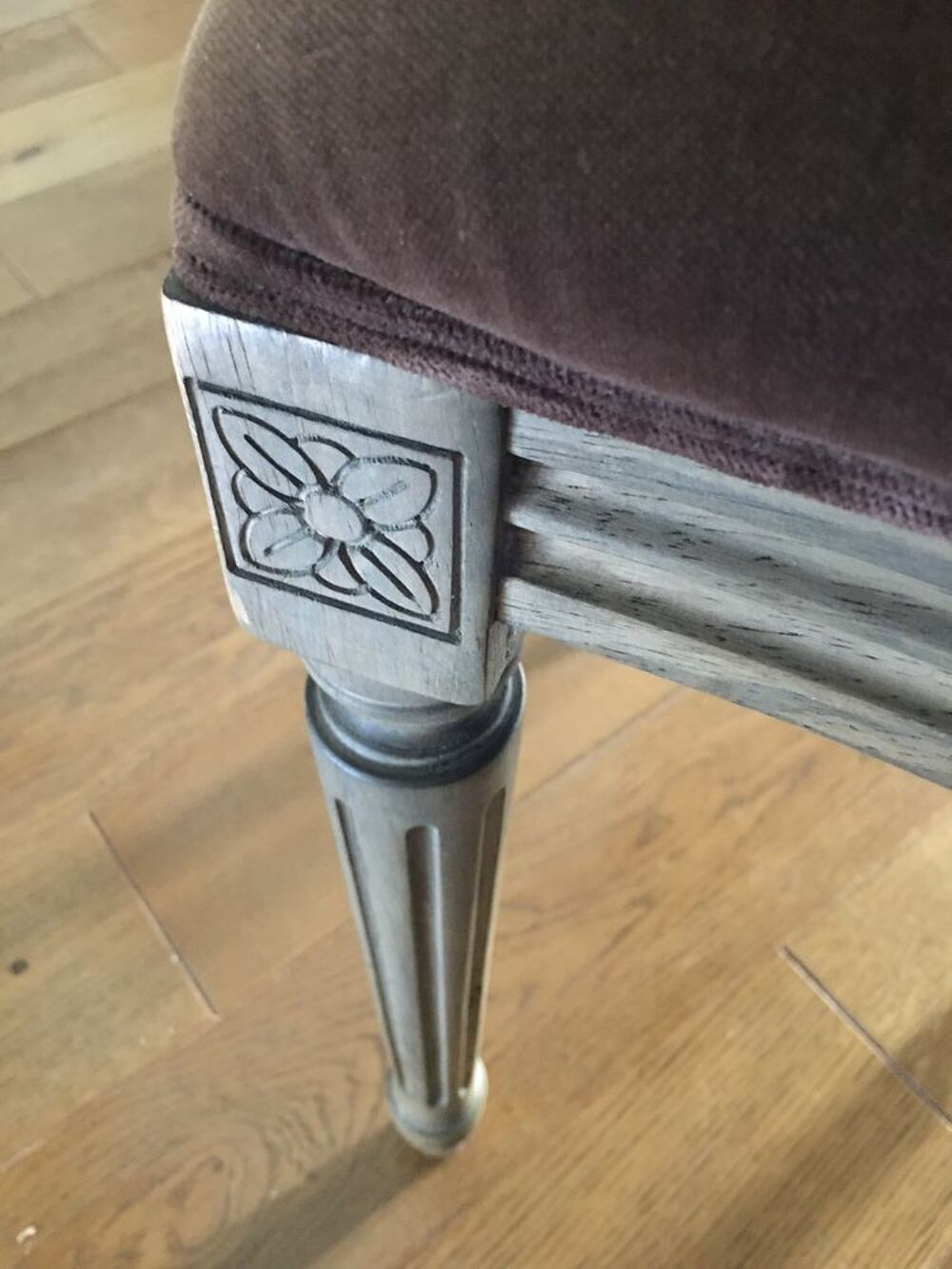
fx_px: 1063
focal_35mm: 29
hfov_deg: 48.2
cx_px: 476
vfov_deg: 61.7
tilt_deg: -52.8
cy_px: 634
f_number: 2.2
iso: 125
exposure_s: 1/4
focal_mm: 4.15
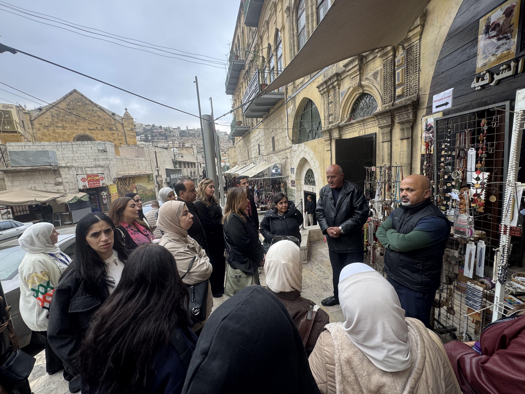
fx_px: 212
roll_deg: +4.1
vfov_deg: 85.7
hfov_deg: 102.1
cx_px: 262
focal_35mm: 14
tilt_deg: -8.0
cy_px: 197
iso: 64
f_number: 2.2
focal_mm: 2.22
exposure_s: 1/99
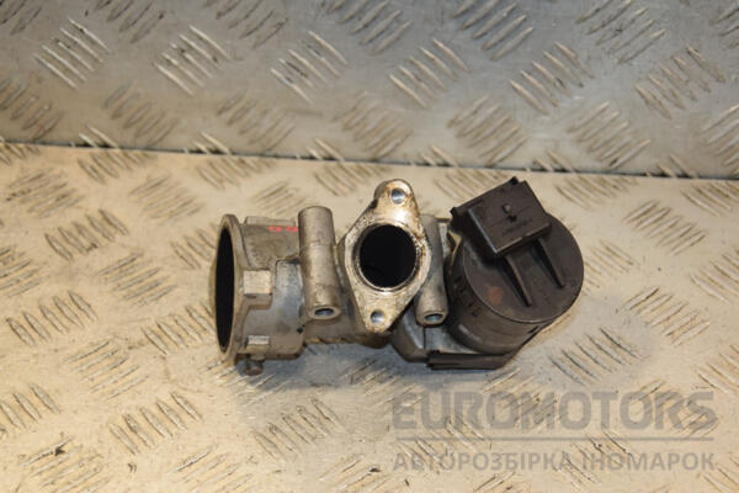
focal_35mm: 75
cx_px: 370
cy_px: 246
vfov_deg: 18.2
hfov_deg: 27.0
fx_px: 1539
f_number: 5.6
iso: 800
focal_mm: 50
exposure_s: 1/200
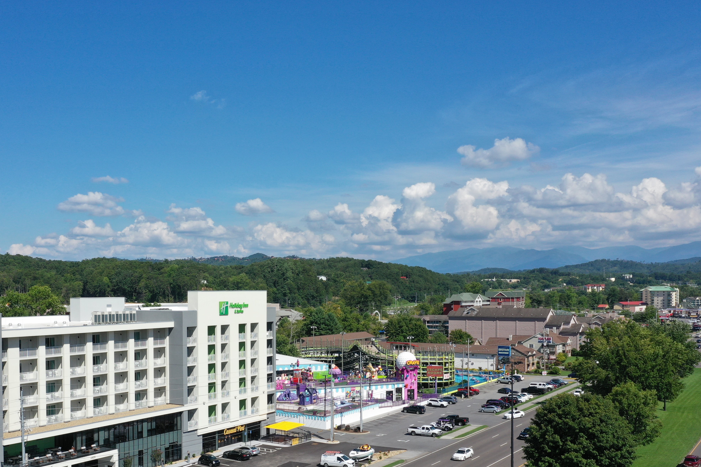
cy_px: 309
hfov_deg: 49.4
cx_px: 305
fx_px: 759
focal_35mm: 39
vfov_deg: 33.9
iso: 100
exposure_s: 1/500
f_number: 6.3
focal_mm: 10.26
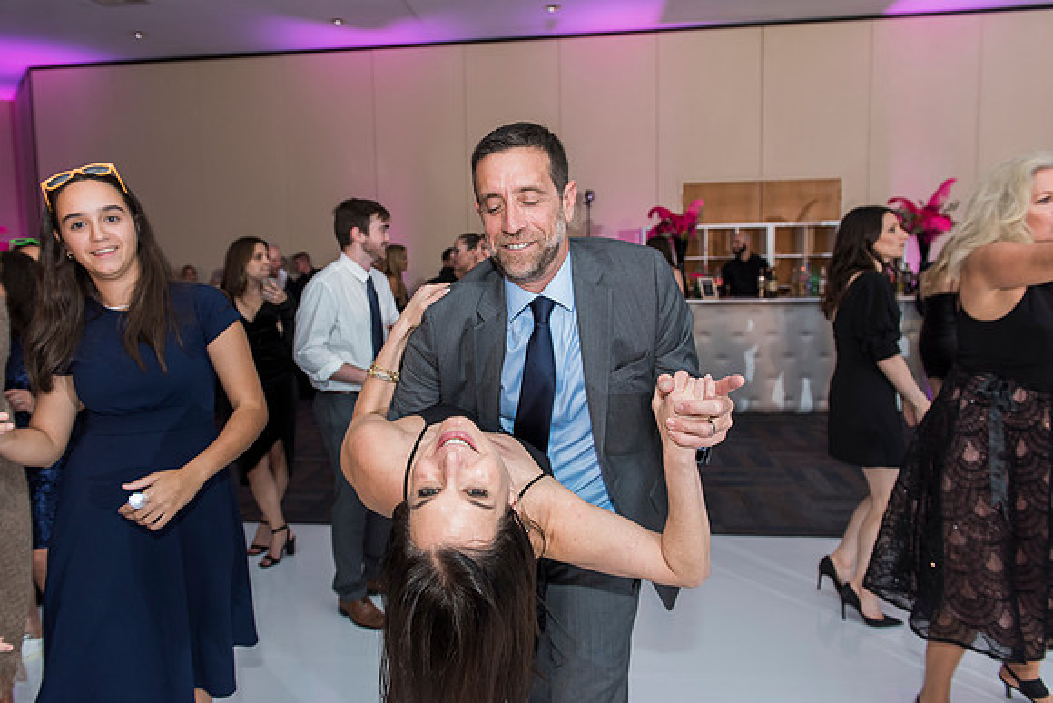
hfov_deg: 71.1
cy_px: 334
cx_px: 501
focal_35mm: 25
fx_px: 736
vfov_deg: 51.0
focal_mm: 24
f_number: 4
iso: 800
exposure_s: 1/100
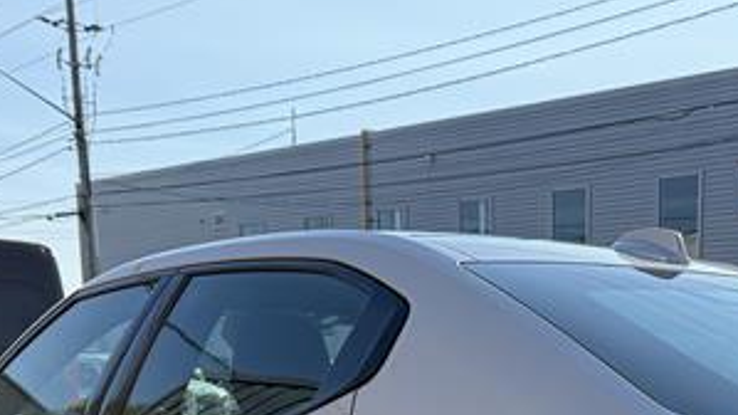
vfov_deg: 15.6
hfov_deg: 29.6
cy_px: 662
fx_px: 1369
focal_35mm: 70
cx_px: 575
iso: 100
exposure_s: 1/3425
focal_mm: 6.76
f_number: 1.78
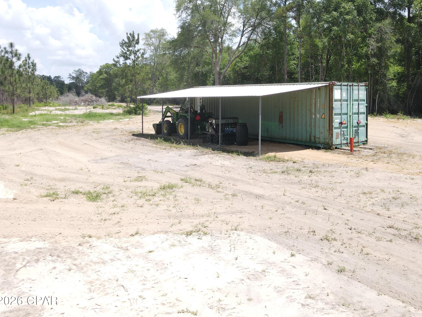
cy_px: 109
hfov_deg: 56.0
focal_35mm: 32
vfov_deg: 43.6
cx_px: 269
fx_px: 390
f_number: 2.8
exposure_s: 1/400
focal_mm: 4.5
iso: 100
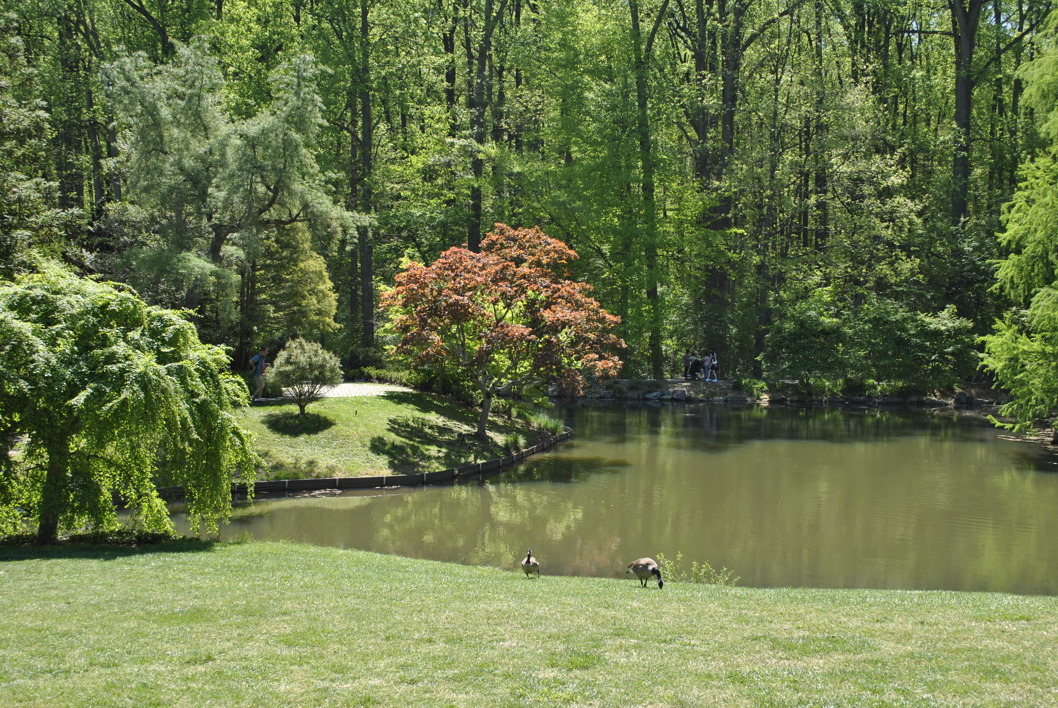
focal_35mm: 39
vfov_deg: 34.3
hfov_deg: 49.5
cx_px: 529
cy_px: 354
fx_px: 1148
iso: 100
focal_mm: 26
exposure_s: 1/100
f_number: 8
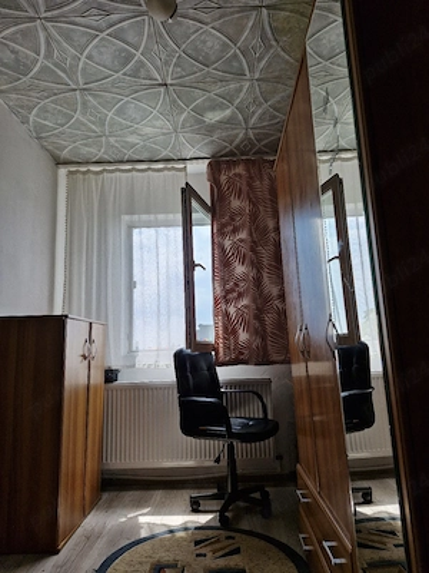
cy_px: 286
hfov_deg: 58.9
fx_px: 380
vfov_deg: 73.9
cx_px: 214
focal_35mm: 23
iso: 50
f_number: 1.8
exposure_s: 1/222
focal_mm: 5.54
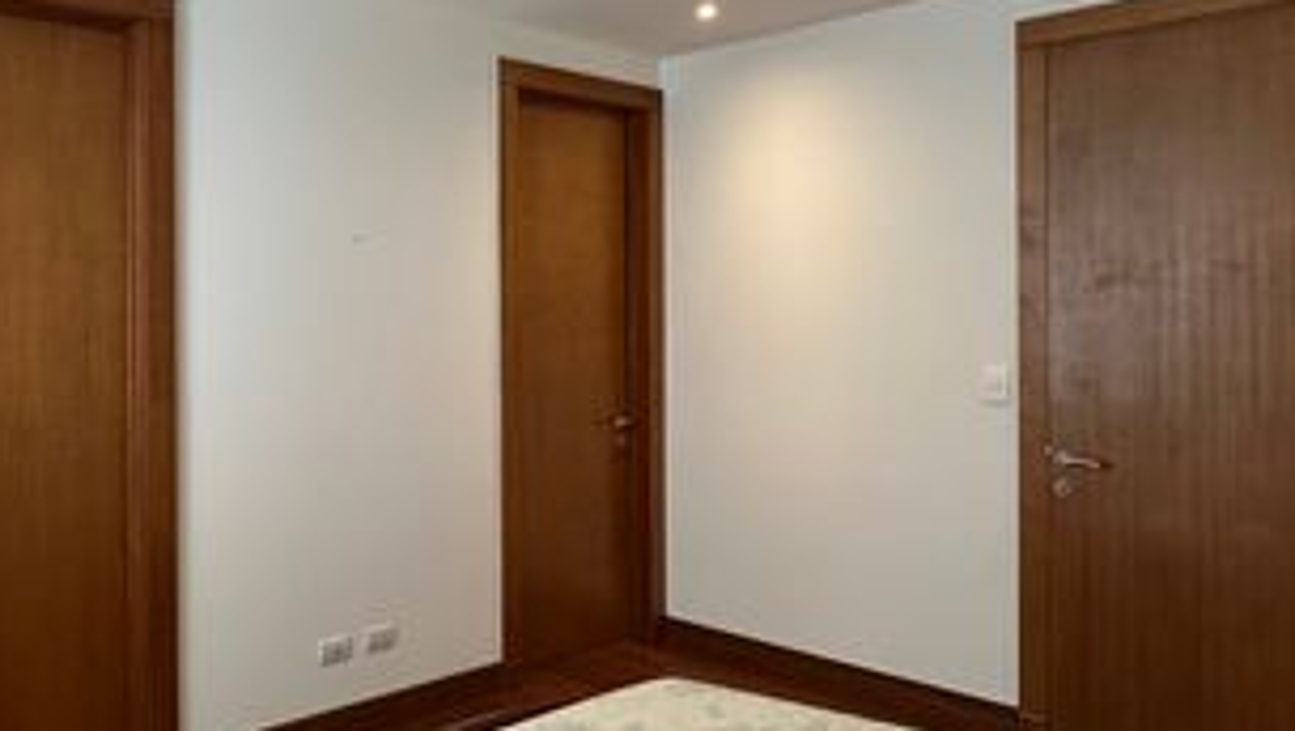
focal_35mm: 32
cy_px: 327
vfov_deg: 36.7
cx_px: 420
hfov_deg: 59.4
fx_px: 1099
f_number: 2.2
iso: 200
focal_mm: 2.22
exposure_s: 1/60
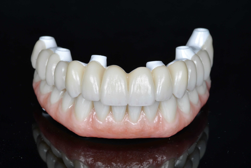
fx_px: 732
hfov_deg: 19.5
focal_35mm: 105
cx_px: 126
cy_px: 84
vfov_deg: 13.0
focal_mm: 105
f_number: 22
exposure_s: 1/200
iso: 100
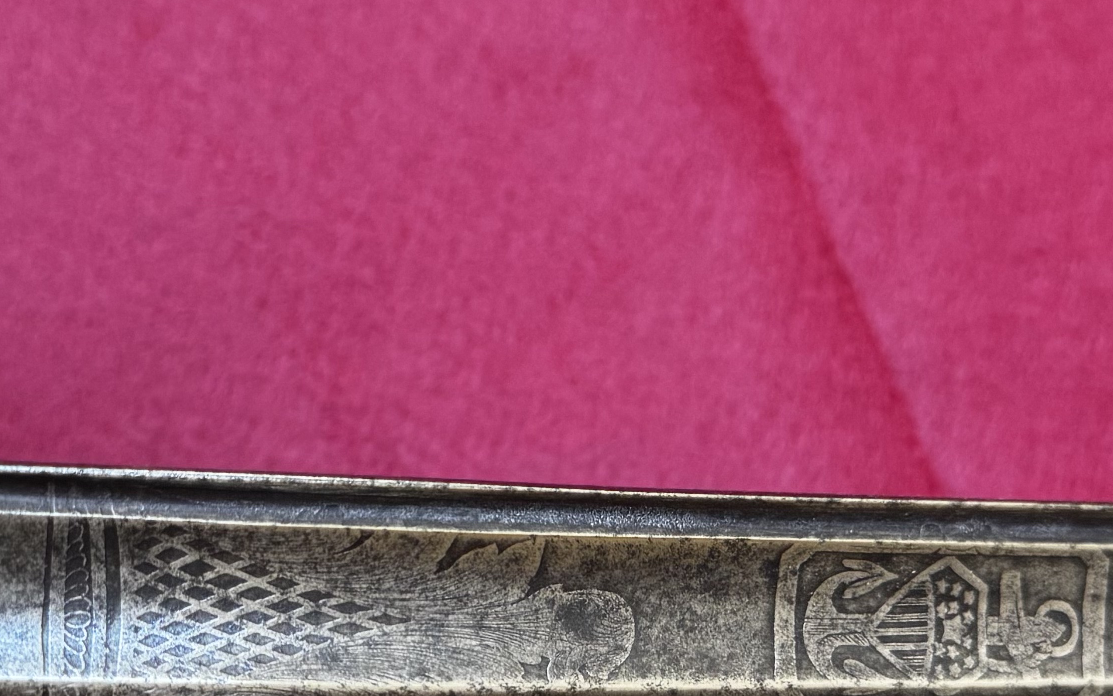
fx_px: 1971
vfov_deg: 19.7
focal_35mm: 65
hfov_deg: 31.5
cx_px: 460
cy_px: 614
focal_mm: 6.76
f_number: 1.78
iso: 250
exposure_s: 1/60
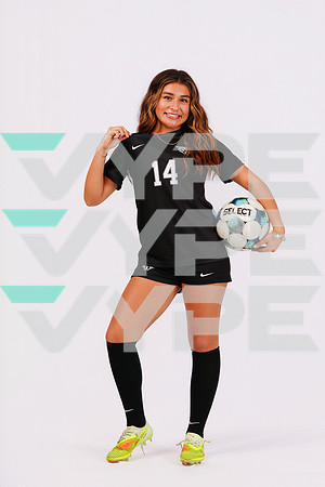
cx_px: 162
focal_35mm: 84
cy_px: 244
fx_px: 1137
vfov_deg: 24.2
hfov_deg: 16.3
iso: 125
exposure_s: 1/200
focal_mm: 84
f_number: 9
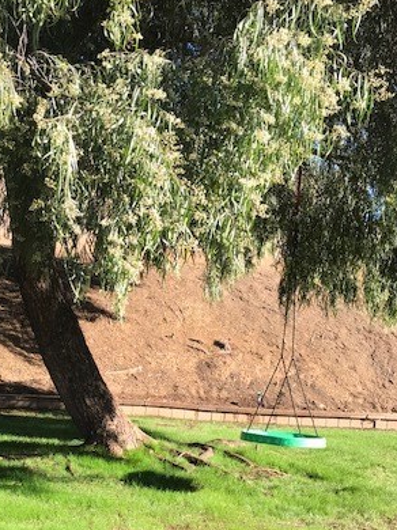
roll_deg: -3.3
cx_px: 94
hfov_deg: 30.9
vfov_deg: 40.6
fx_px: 704
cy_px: 361
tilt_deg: -1.9
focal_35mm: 46
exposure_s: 1/474
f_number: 1.8
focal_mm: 3.99
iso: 20
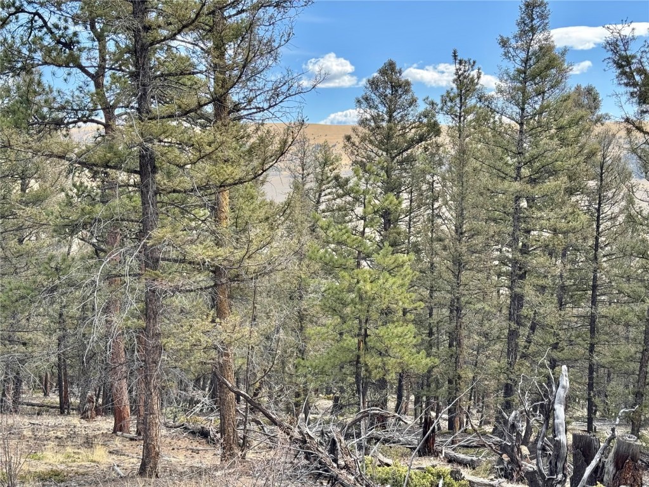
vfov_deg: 30.3
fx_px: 900
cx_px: 324
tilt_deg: -5.5
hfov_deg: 39.7
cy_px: 244
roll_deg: +1.1
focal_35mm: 48
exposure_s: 1/588
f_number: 1.78
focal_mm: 6.76
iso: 64
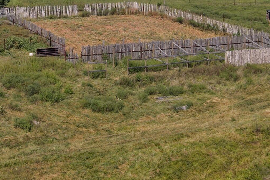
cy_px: -53
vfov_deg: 17.3
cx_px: 57
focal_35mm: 74
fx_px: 555
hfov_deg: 26.9
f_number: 2.8
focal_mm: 4.5
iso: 100
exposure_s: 1/15
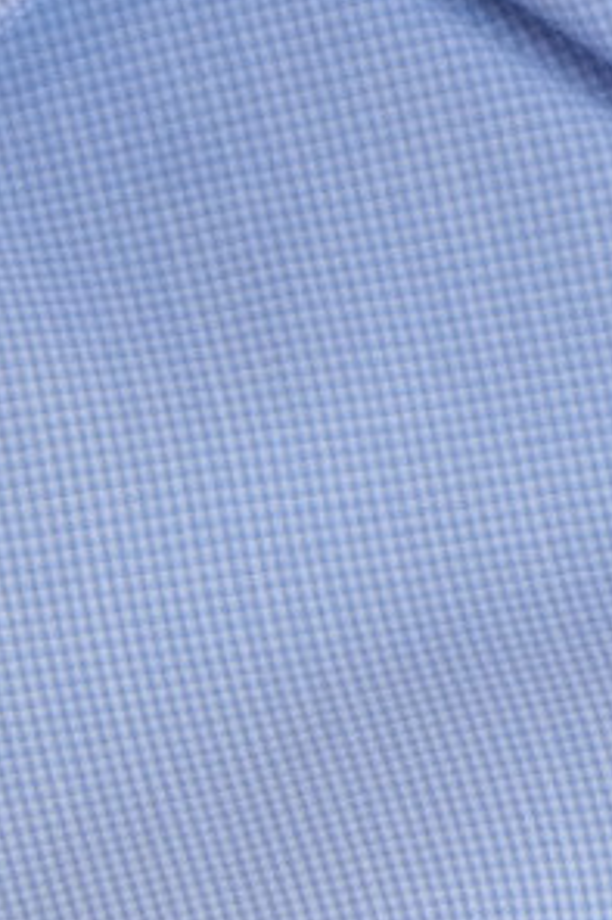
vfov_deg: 3.6
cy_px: -1638
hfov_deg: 2.4
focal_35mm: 561
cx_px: 665
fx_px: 14321
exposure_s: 1/60
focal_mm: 50.5
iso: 1000
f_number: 4
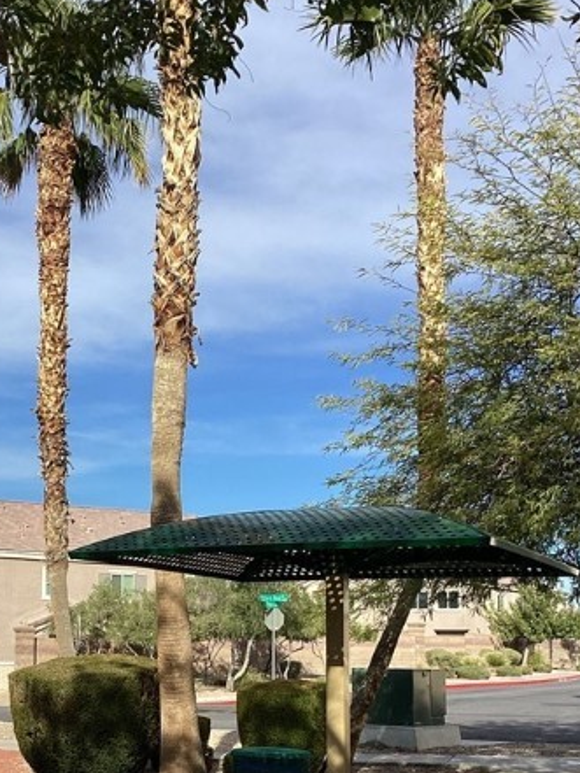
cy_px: 549
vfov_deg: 35.0
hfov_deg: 26.7
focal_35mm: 54
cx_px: 142
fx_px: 1206
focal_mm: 3.3
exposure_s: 1/1456
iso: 25
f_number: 2.4
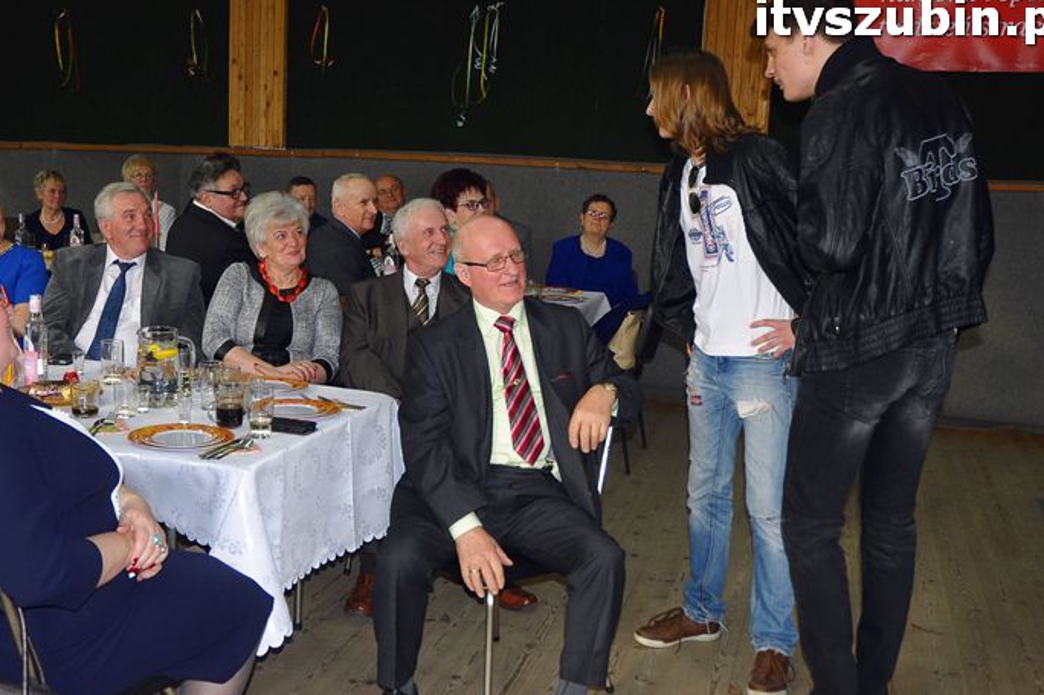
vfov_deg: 32.5
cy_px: 402
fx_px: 1188
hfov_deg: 47.3
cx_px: 450
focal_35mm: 41
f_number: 3.5
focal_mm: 22
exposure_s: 1/60
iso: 500
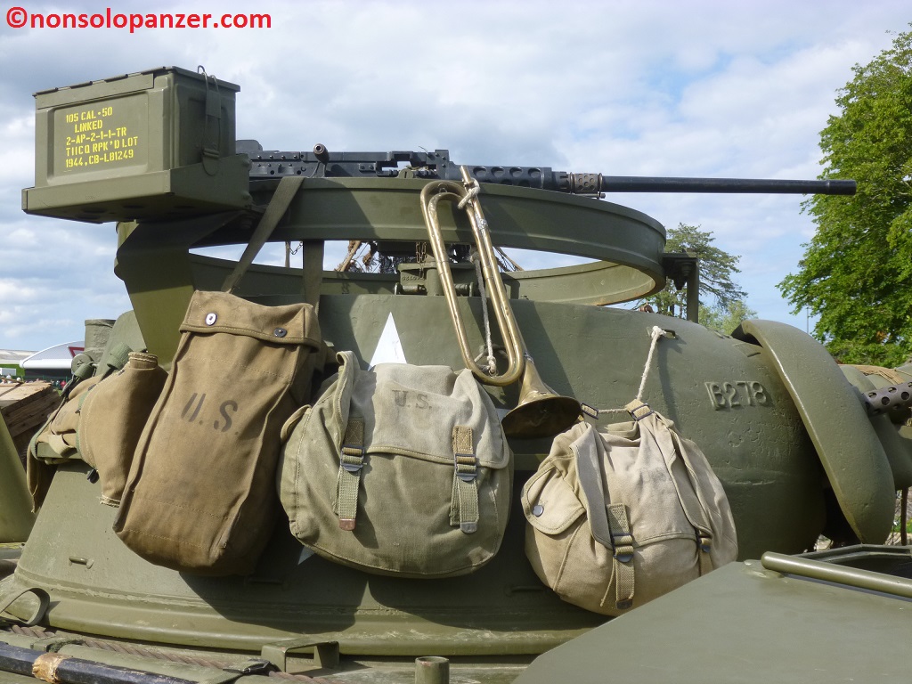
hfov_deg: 42.1
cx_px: 456
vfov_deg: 32.2
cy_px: 342
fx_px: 1186
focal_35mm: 45
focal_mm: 8
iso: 100
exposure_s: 1/400
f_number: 3.9
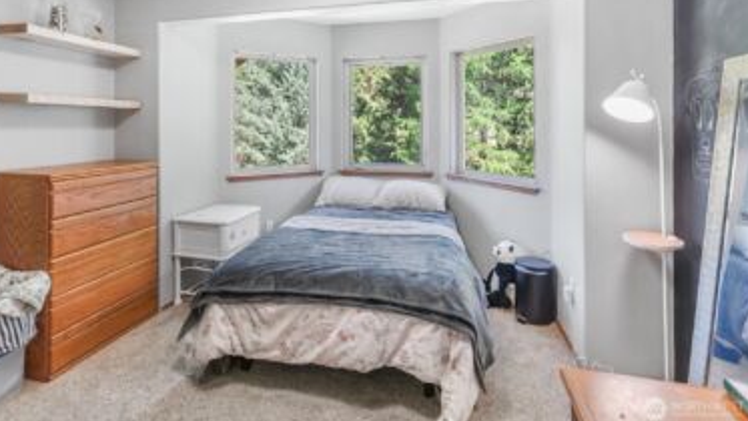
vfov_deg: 60.3
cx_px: 357
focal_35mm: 18
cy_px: 159
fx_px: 357
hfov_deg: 92.6
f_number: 4
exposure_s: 1/400
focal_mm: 16
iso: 1600
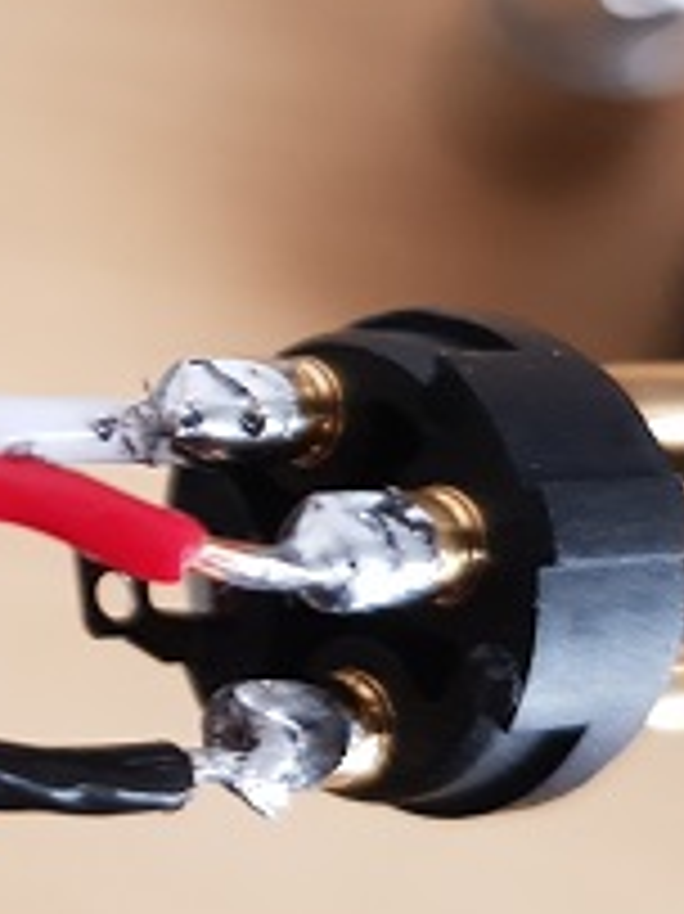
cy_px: 351
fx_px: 2031
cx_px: -202
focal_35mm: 77
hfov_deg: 17.9
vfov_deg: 25.3
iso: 200
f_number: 1.7
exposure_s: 1/19
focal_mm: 4.2
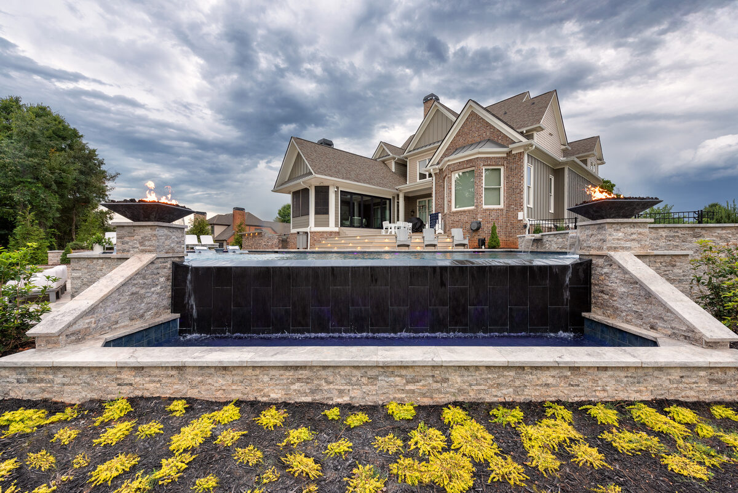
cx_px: 369
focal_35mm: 14
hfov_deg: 104.2
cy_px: 246
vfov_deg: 81.3
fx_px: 287
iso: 200
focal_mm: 14
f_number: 8
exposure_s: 1/30
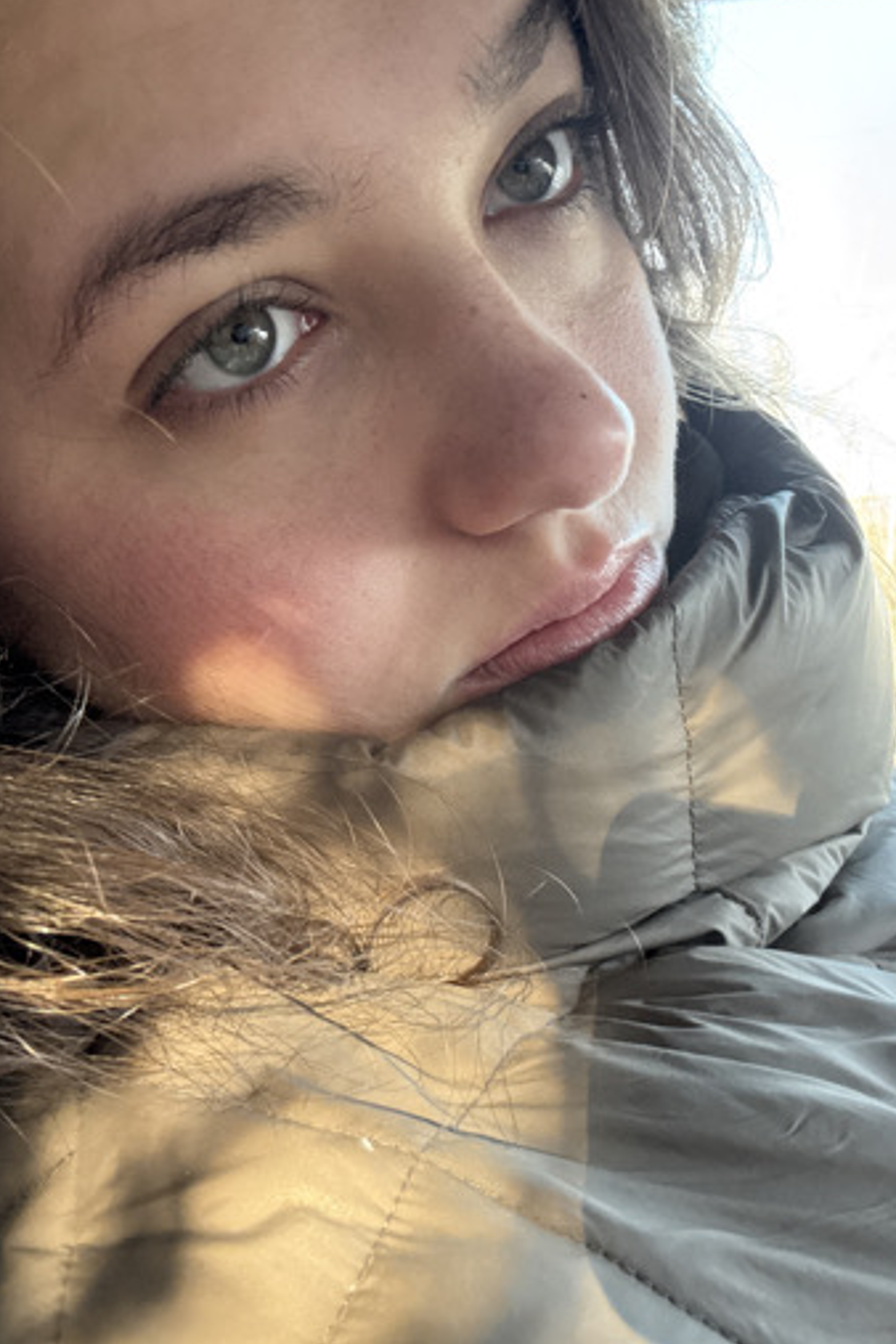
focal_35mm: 33
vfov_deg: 57.2
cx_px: 347
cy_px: 661
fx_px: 1232
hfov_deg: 39.8
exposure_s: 1/60
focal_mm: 2.69
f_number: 1.9
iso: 200
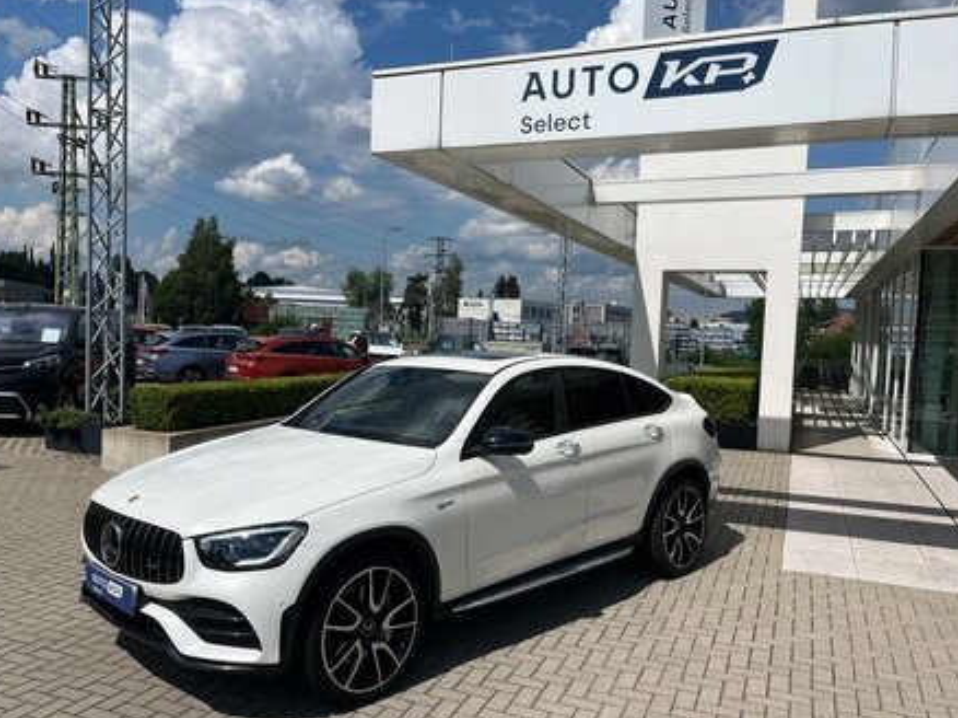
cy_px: 374
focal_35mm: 29
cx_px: 433
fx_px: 802
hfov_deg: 61.6
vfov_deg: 48.2
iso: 50
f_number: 1.6
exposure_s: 1/8403
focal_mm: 5.1
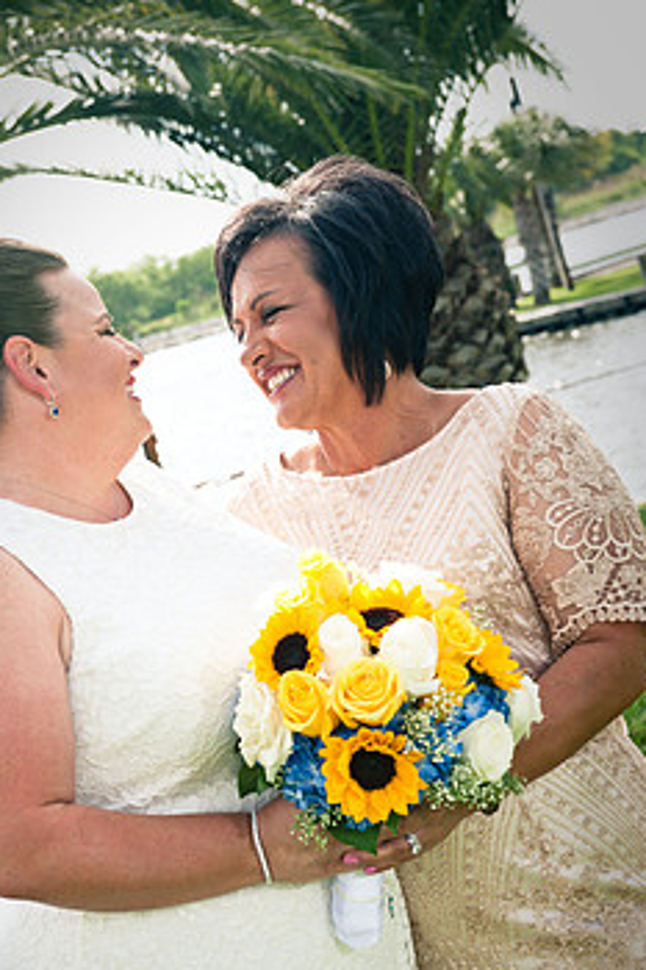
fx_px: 2425
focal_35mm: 90
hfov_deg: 15.2
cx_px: 256
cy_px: 604
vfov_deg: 22.6
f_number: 8
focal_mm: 70
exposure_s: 1/320
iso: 160
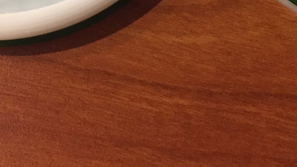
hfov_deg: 25.3
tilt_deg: -65.2
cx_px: 178
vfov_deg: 13.3
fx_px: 662
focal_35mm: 84
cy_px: -109
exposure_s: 1/17
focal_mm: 4.15
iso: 250
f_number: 2.2
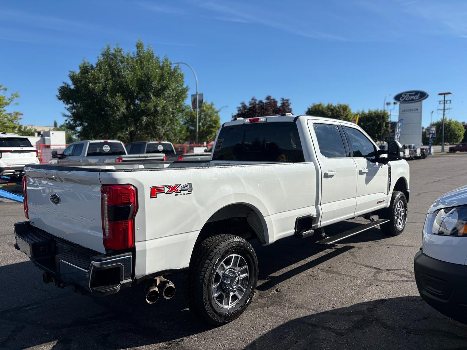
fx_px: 351
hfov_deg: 67.3
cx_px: 234
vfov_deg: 53.1
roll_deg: +0.0
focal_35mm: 26
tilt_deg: -3.7
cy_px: 175
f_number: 1.6
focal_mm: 5.96
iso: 50
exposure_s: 1/5348
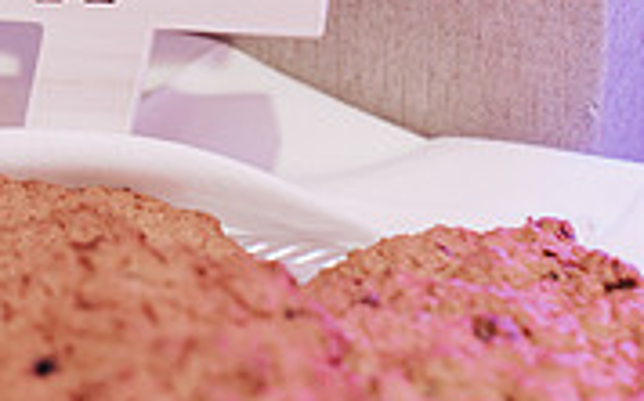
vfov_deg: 7.8
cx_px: -112
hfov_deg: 12.4
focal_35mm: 166
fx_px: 2912
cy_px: -128
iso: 900
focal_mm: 50
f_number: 2.5
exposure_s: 1/50
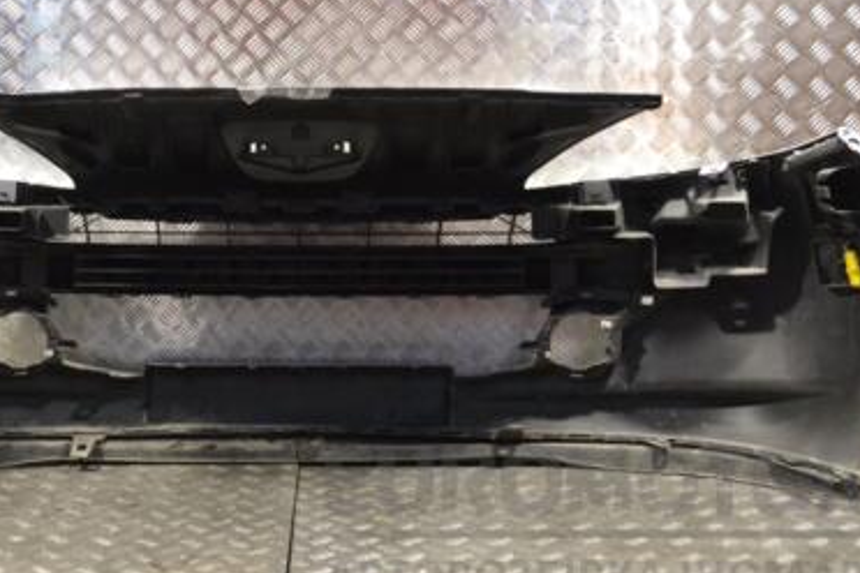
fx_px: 1385
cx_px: 282
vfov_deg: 23.2
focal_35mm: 58
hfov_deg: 34.2
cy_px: 173
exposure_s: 1/200
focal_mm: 24
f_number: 7.1
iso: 3200
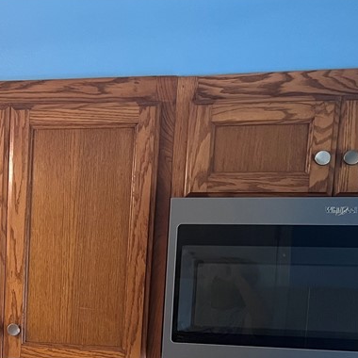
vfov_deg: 26.4
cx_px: -8
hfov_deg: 26.1
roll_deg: -1.3
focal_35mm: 62
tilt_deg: -7.6
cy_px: 351
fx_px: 725
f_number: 1.5
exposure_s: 1/60
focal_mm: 5.7
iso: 400
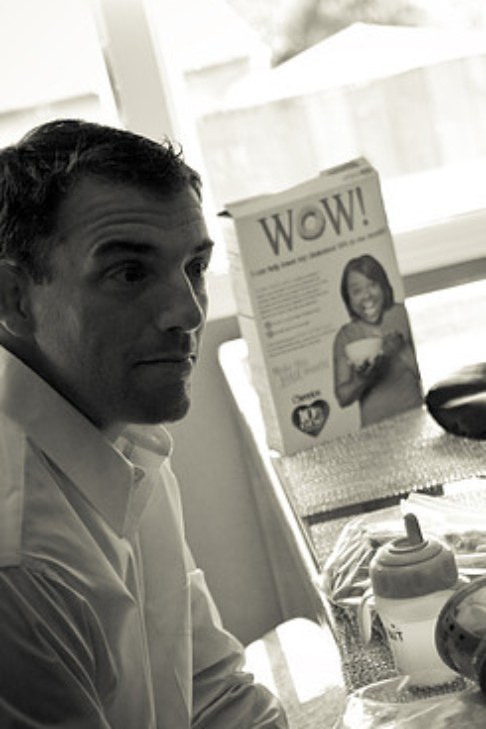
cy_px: 357
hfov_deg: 12.5
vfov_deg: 18.8
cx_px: 385
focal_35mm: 109
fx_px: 2209
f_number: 2.8
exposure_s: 1/250
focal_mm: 46
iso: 640
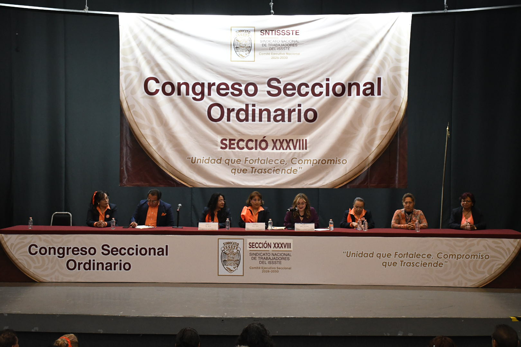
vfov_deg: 26.0
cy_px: 174
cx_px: 260
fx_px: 752
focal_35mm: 52
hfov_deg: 38.2
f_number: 5.6
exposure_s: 1/100
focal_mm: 35
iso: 4000
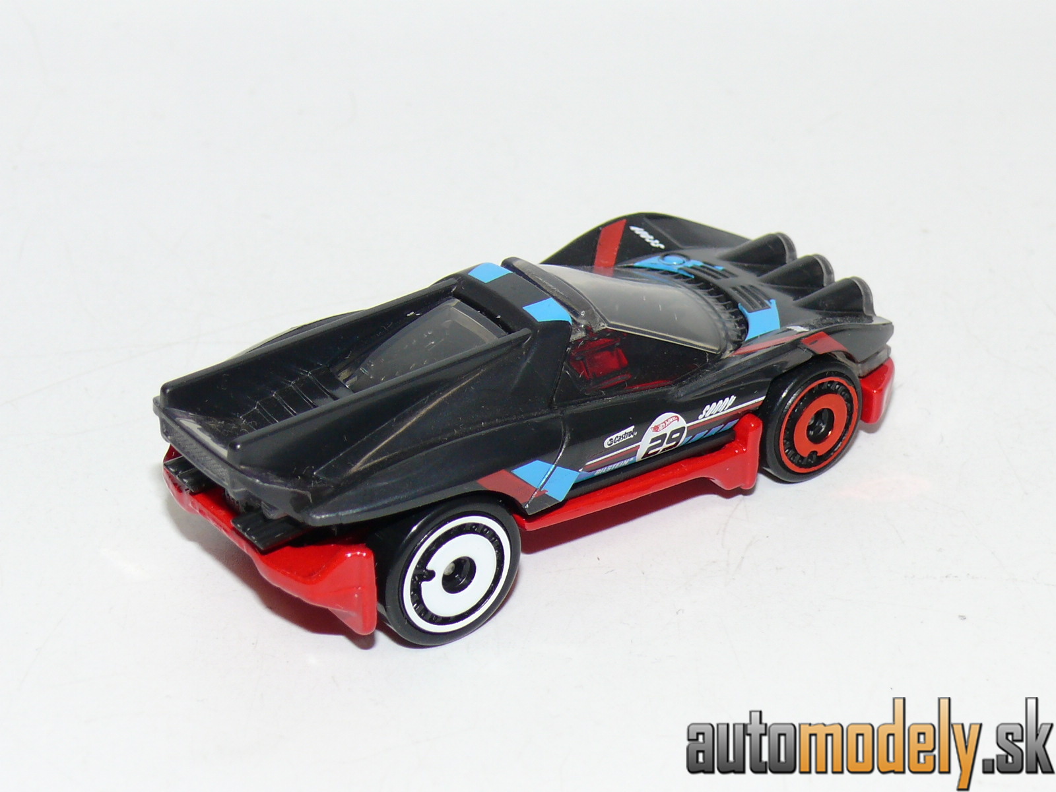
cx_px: 528
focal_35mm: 102
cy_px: 396
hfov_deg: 19.3
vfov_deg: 14.5
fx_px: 3112
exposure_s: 1/30
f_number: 4
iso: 100
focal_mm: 13.3
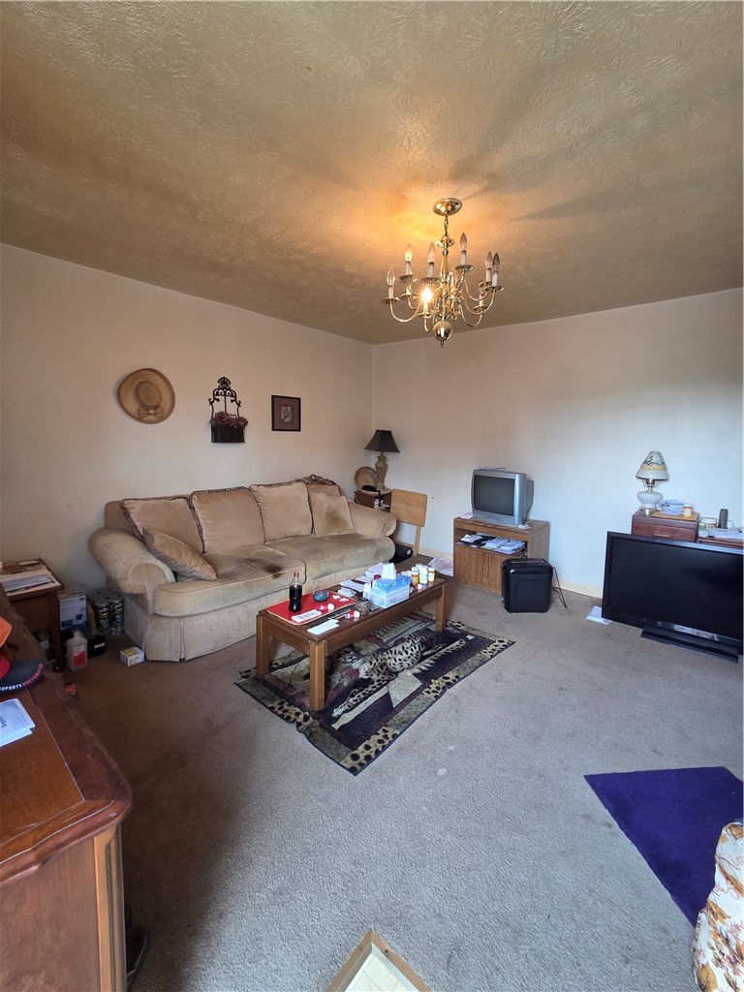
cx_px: 372
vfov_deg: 106.2
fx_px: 373
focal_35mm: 13
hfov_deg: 89.9
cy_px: 496
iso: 200
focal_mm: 2.2
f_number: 2.2
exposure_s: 1/60
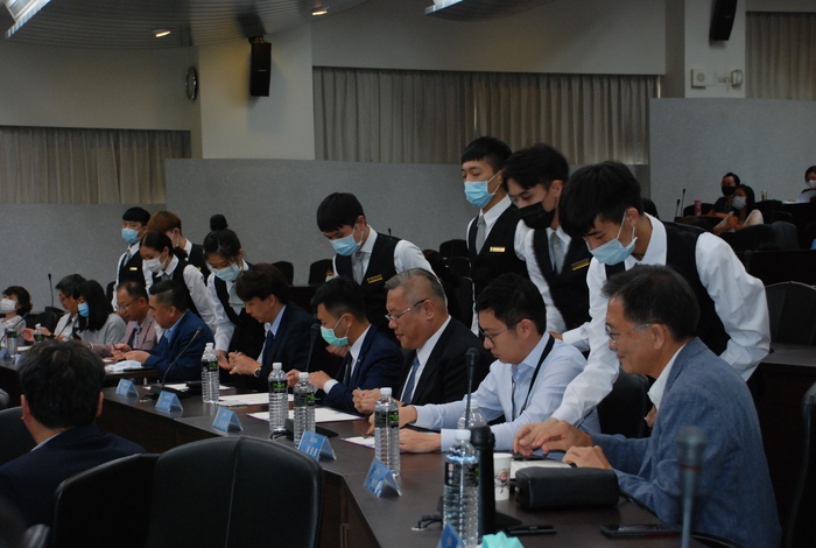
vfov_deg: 20.7
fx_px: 1499
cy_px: 274
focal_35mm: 66
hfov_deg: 30.4
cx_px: 408
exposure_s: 1/60
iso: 800
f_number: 4.8
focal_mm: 44
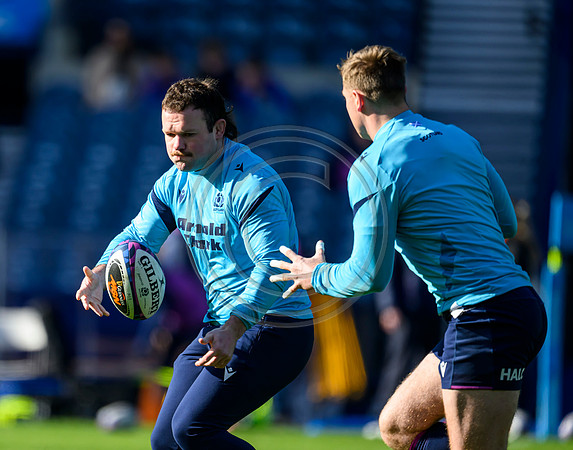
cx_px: 185
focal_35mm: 716
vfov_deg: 2.1
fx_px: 12063
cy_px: 191
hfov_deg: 2.7
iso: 500
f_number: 4
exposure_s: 1/2500
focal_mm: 560
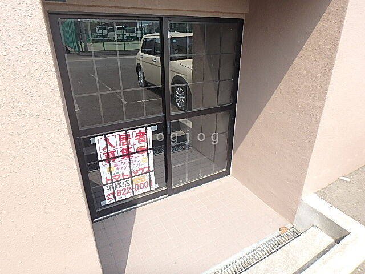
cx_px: 182
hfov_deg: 79.0
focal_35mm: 21
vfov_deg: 63.4
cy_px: 137
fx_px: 221
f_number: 3.5
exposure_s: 1/250
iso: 125
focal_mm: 3.7
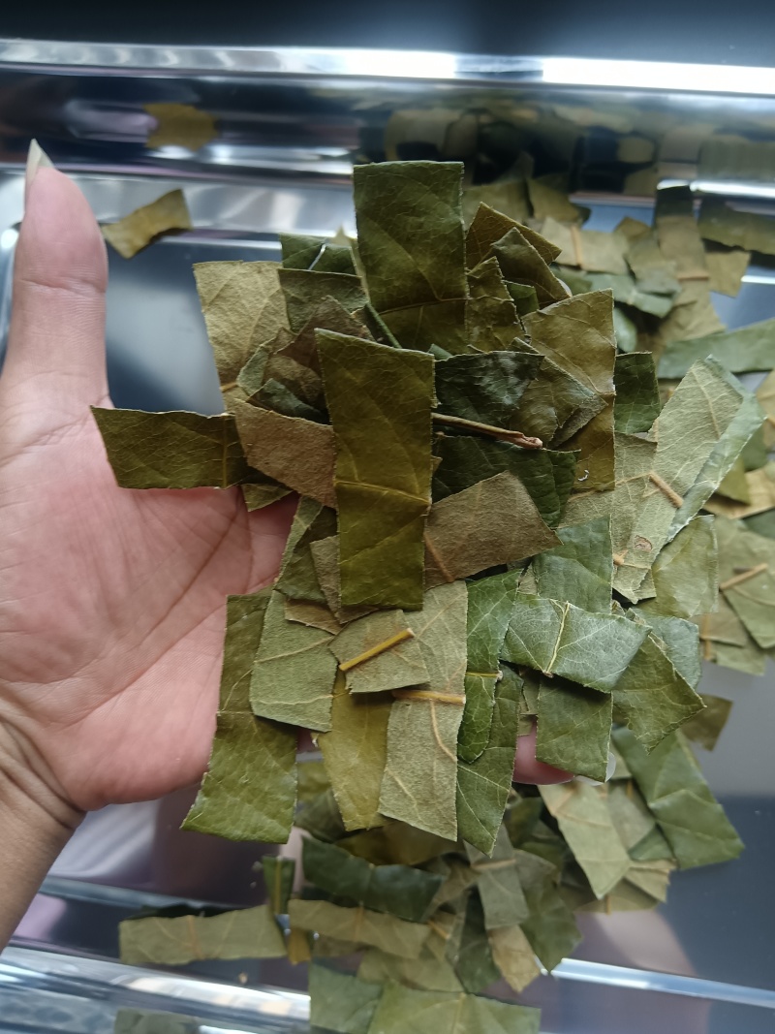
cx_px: 388
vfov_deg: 65.3
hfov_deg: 51.3
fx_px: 806
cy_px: 517
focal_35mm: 27
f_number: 1.9
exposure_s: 1/100
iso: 334
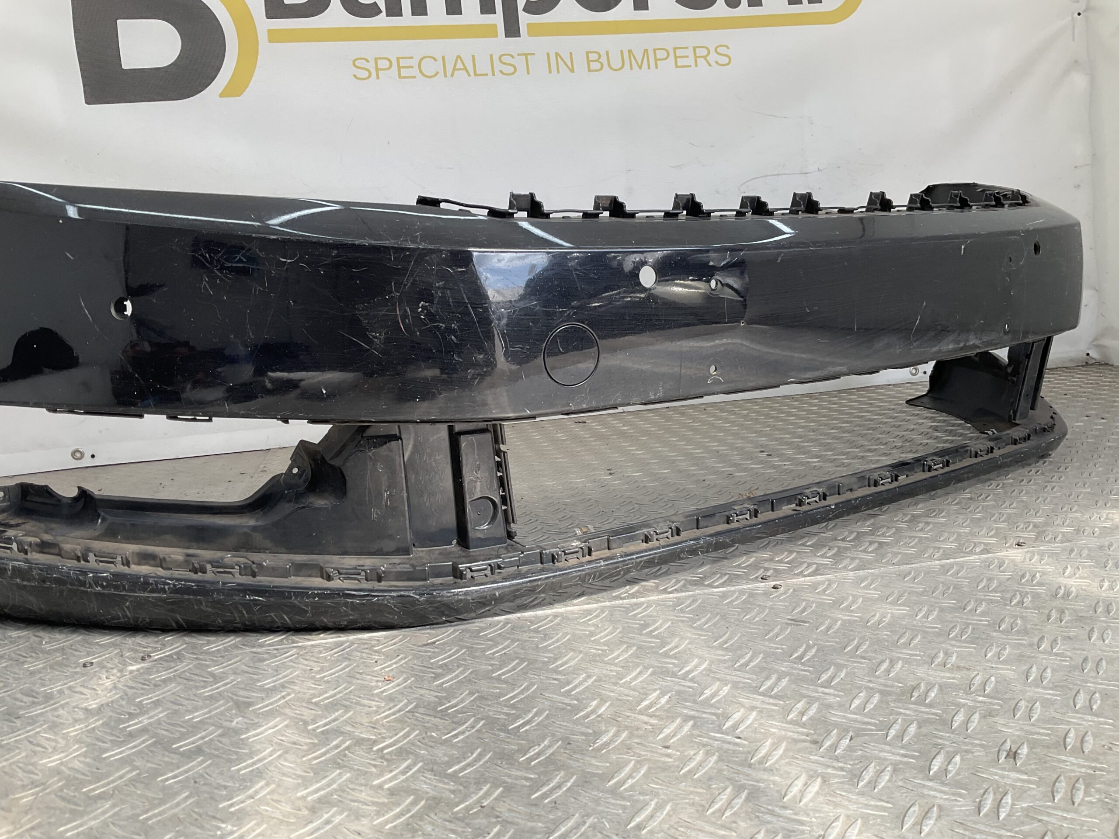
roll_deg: +3.0
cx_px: 560
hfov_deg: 61.7
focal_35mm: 29
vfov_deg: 48.2
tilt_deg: -9.2
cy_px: 420
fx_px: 937
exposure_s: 1/287
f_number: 1.8
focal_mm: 3
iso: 16
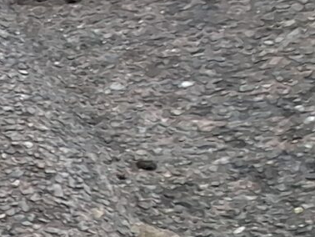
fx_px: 801
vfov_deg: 15.8
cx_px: -642
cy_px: 326
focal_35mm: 88
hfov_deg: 11.4
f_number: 2.2
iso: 40
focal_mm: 1.74
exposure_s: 1/100
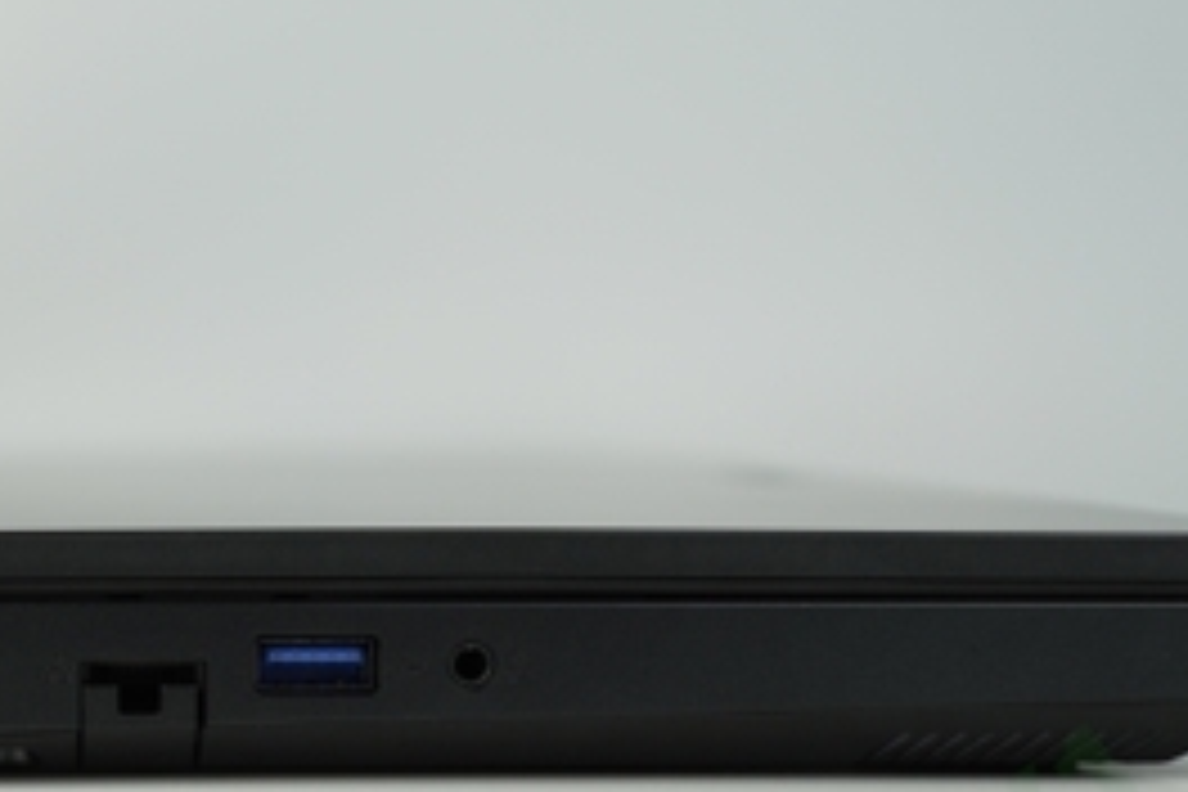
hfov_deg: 23.3
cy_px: 603
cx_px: 140
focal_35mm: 85
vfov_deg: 16.0
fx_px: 2809
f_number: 2.8
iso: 100
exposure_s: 1/160
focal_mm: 25
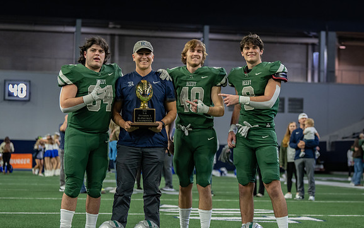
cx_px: 216
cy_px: 110
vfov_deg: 14.2
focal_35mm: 92
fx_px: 913
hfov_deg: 22.5
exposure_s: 1/320
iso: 1600
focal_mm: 70
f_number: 2.8
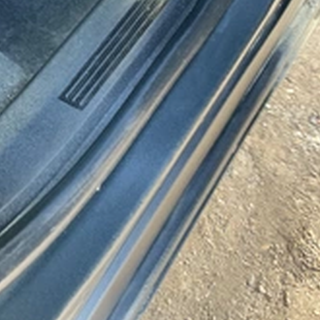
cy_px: 62
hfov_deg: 28.5
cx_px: 122
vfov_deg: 28.0
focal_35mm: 60
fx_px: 628
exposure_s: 1/60
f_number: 1.8
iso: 100
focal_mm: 3
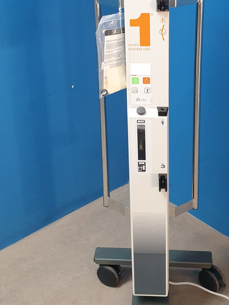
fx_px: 477
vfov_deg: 34.6
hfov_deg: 27.0
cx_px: 136
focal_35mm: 54
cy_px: 67
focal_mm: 4.3
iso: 320
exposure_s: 1/50
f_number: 2.4
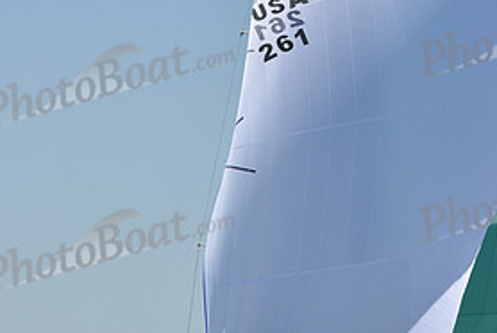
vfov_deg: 4.7
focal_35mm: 292
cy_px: 314
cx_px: 329
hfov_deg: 7.0
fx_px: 4035
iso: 250
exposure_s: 1/1250
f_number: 8
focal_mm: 140
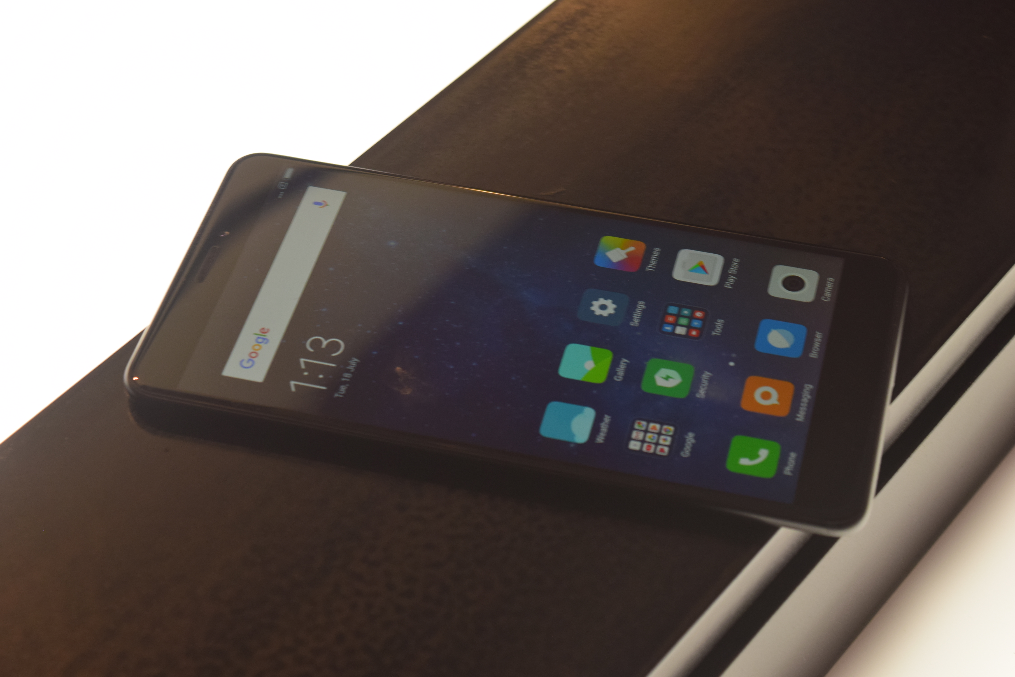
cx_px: 508
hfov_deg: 24.6
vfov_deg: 16.6
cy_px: 338
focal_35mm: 82
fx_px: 2326
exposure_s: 1/20
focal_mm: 55
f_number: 6.3
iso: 400
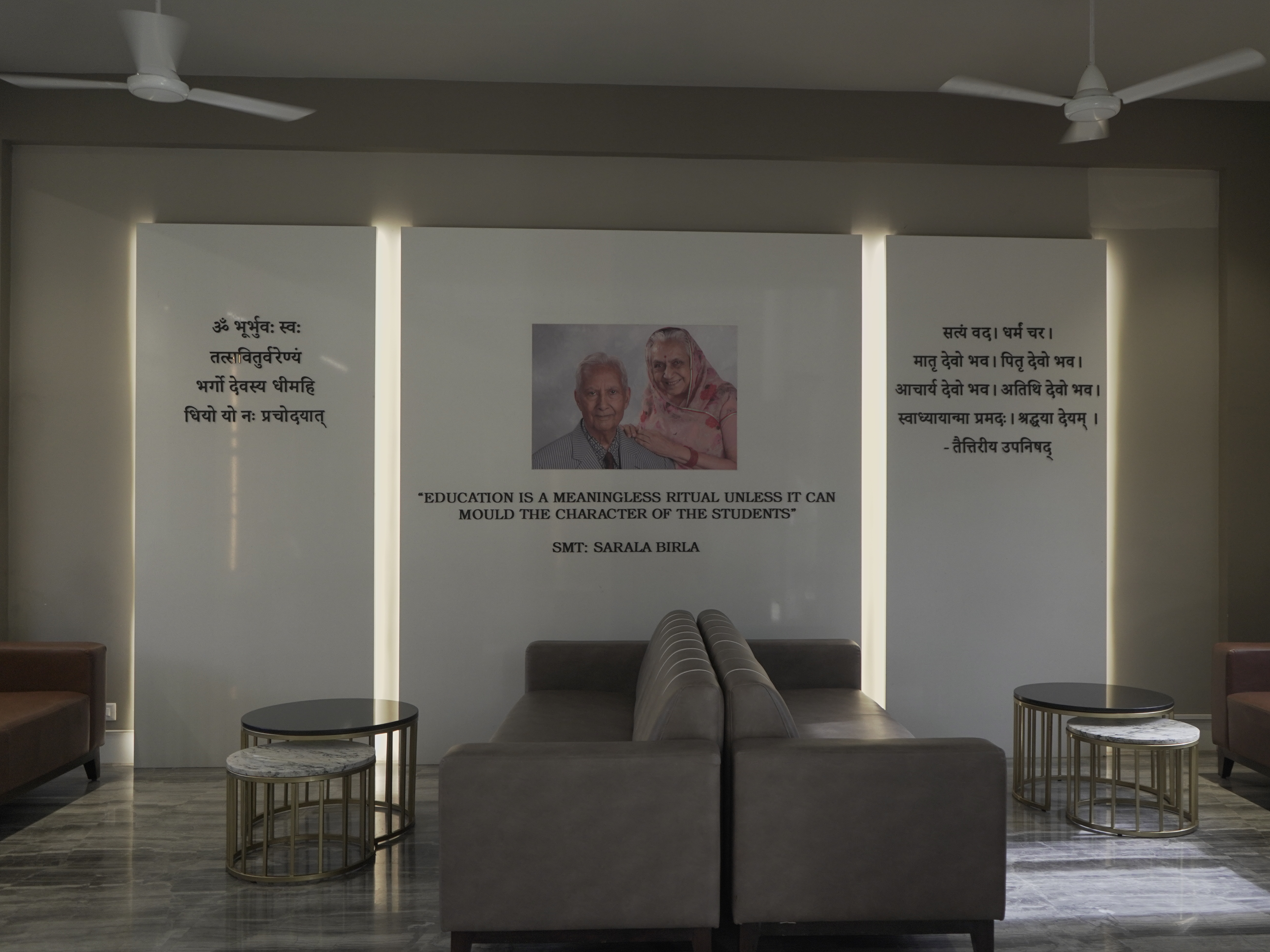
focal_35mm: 31
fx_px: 1137
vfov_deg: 45.4
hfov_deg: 58.2
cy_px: 481
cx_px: 701
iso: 1250
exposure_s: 1/250
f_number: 3.5
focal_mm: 28
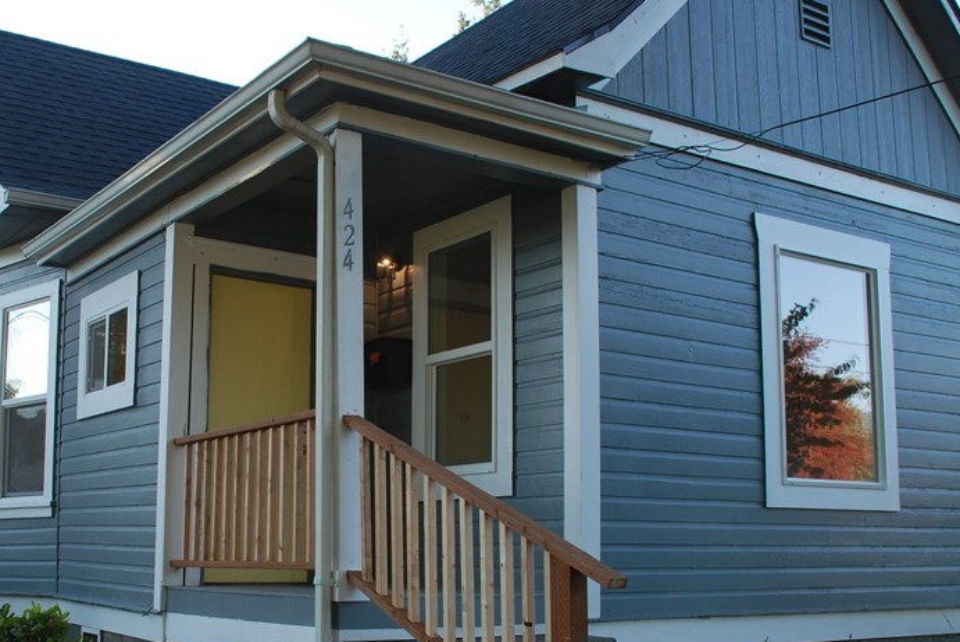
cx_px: 338
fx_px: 1254
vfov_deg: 28.6
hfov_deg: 41.5
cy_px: 402
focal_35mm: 47
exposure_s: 1/100
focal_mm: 20
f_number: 5
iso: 200
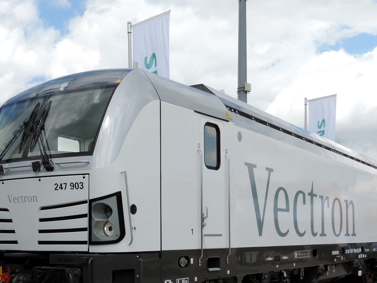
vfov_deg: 27.0
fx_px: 577
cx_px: 158
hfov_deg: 36.1
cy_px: 222
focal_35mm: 53
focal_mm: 5.3
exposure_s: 1/1000
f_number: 3.1
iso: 80
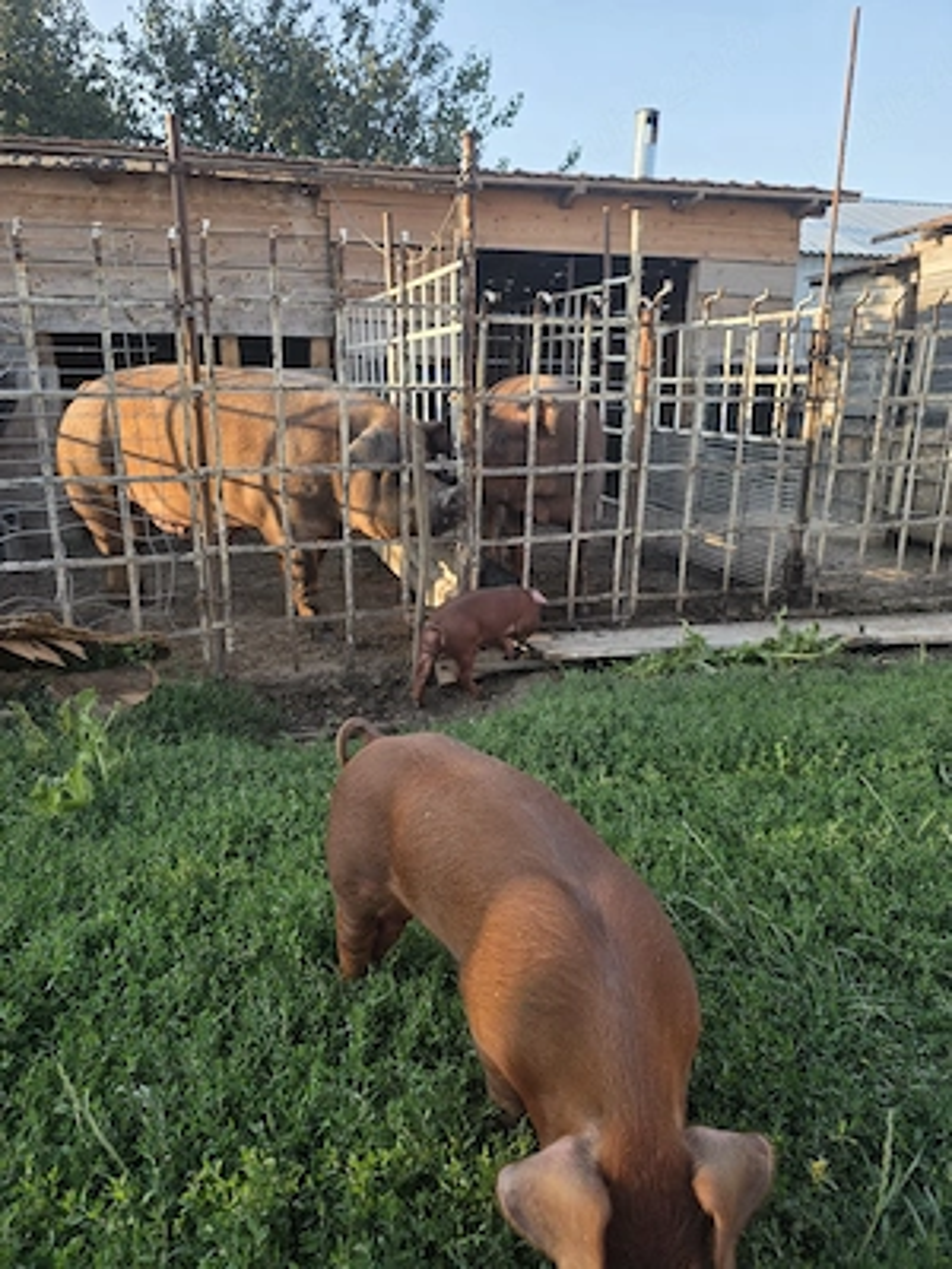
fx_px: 843
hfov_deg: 58.9
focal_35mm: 23
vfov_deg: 73.9
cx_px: 476
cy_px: 634
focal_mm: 6.3
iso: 32
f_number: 1.7
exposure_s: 1/370
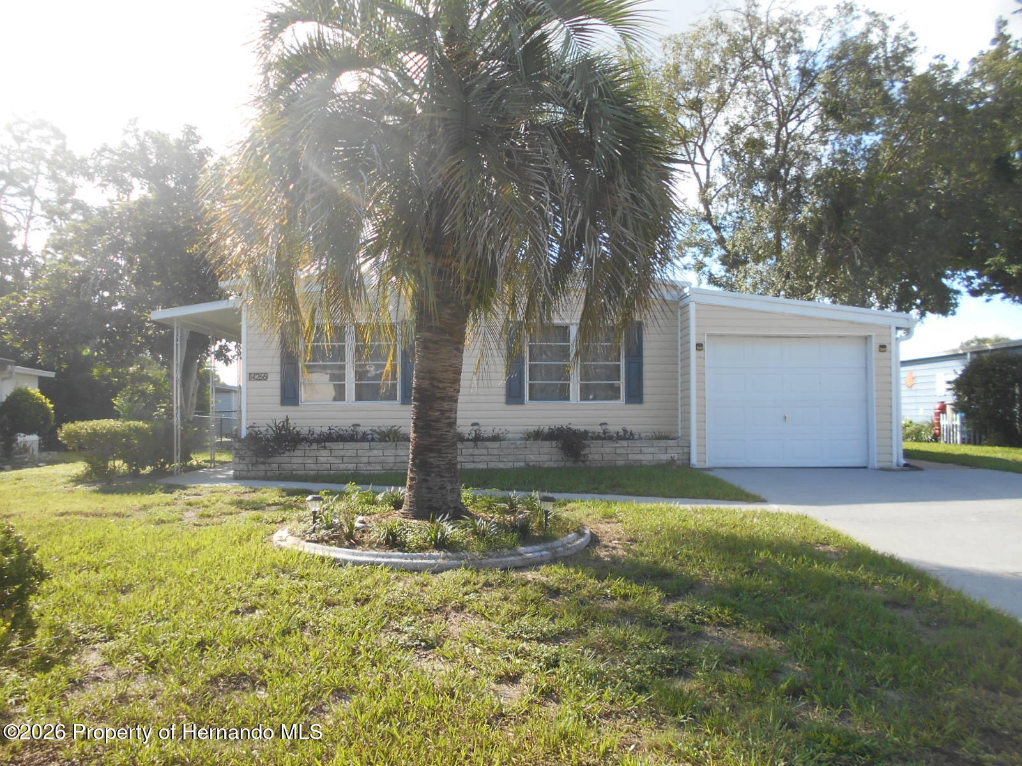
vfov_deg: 53.1
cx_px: 511
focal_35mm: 26
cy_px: 383
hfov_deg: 67.3
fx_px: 768
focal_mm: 4.6
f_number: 3.2
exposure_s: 1/320
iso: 80
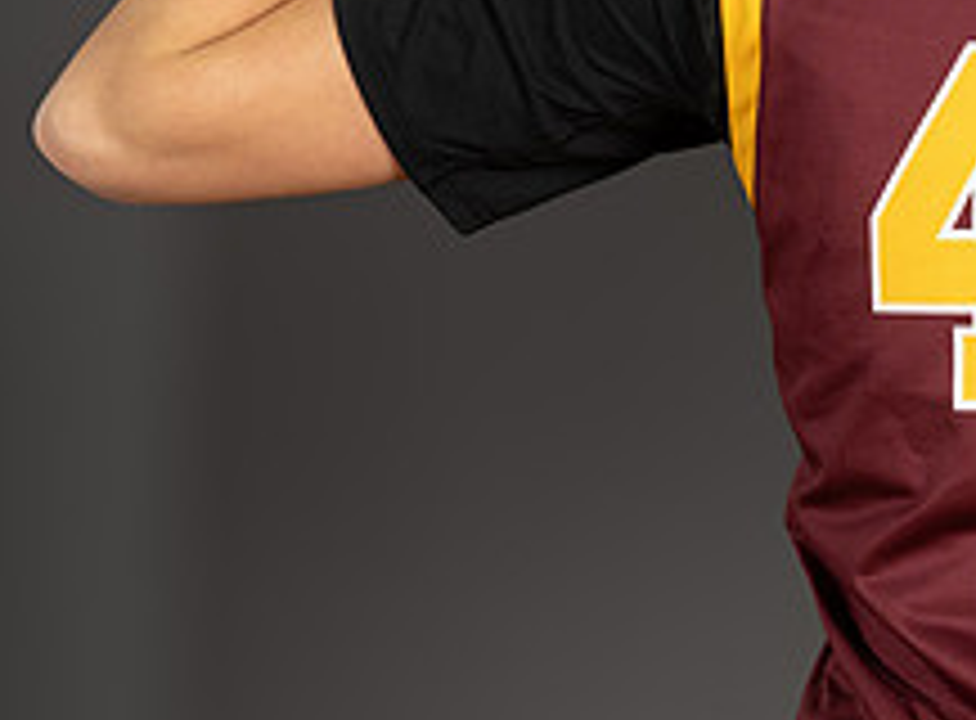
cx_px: 1492
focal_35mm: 353
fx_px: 9893
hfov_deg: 5.6
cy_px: -169
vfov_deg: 4.2
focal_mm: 100
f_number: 8
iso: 200
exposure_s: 1/200
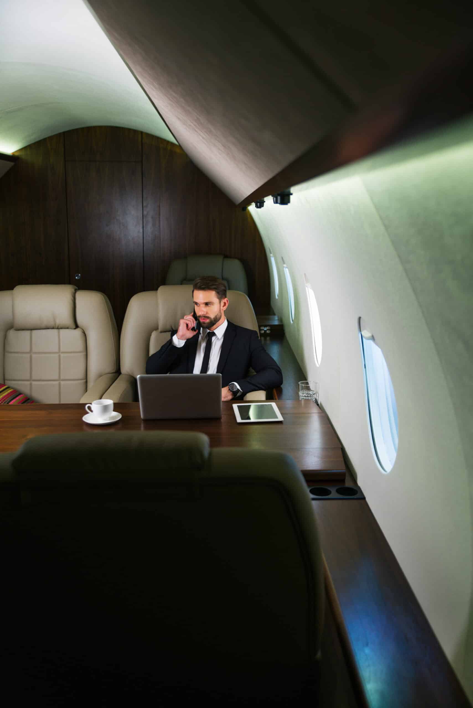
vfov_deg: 55.8
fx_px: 669
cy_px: 354
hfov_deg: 38.9
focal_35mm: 34
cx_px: 236
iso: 250
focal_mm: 34
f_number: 2.8
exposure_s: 1/125
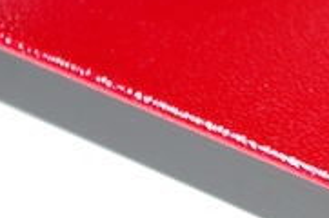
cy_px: 134
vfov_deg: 6.3
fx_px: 1980
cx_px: 422
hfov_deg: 9.3
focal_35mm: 217
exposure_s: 1/2
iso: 100
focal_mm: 55
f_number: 5.6
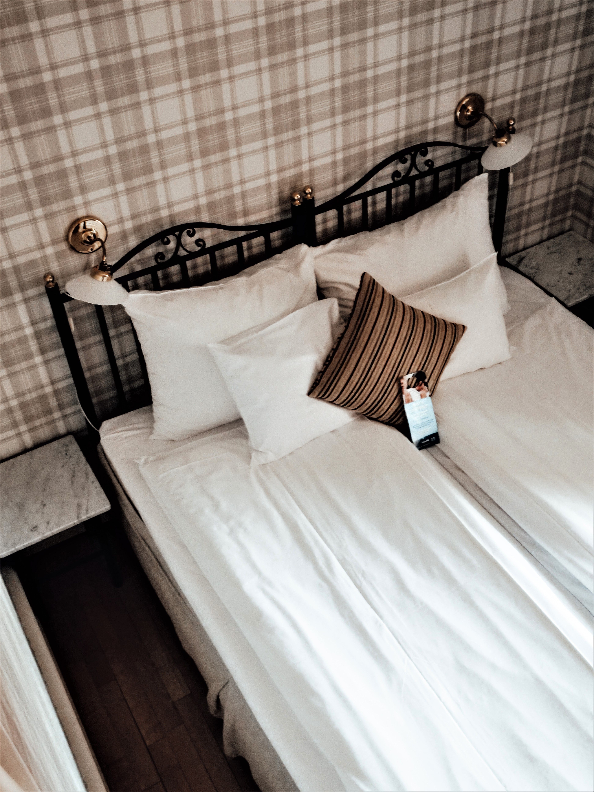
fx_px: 824
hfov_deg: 39.7
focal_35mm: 36
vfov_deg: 51.4
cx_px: 297
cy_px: 396
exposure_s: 1/15
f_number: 11
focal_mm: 18
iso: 3200
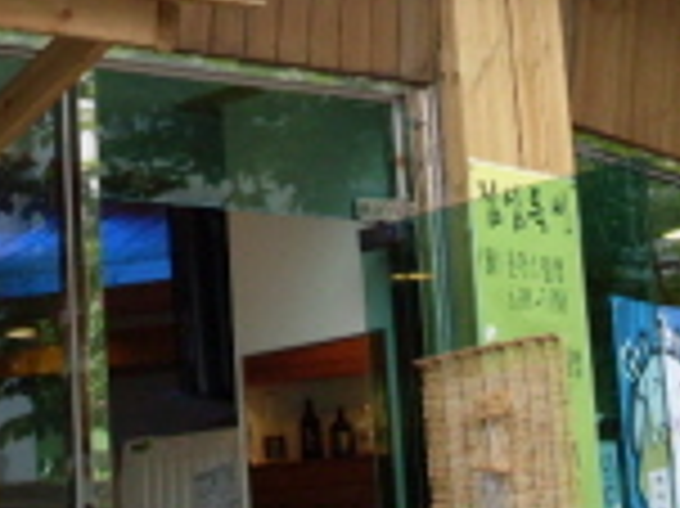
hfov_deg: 15.6
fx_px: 2473
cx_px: 144
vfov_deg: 11.4
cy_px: -164
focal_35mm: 126
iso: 80
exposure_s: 1/250
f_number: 2.8
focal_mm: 6.3
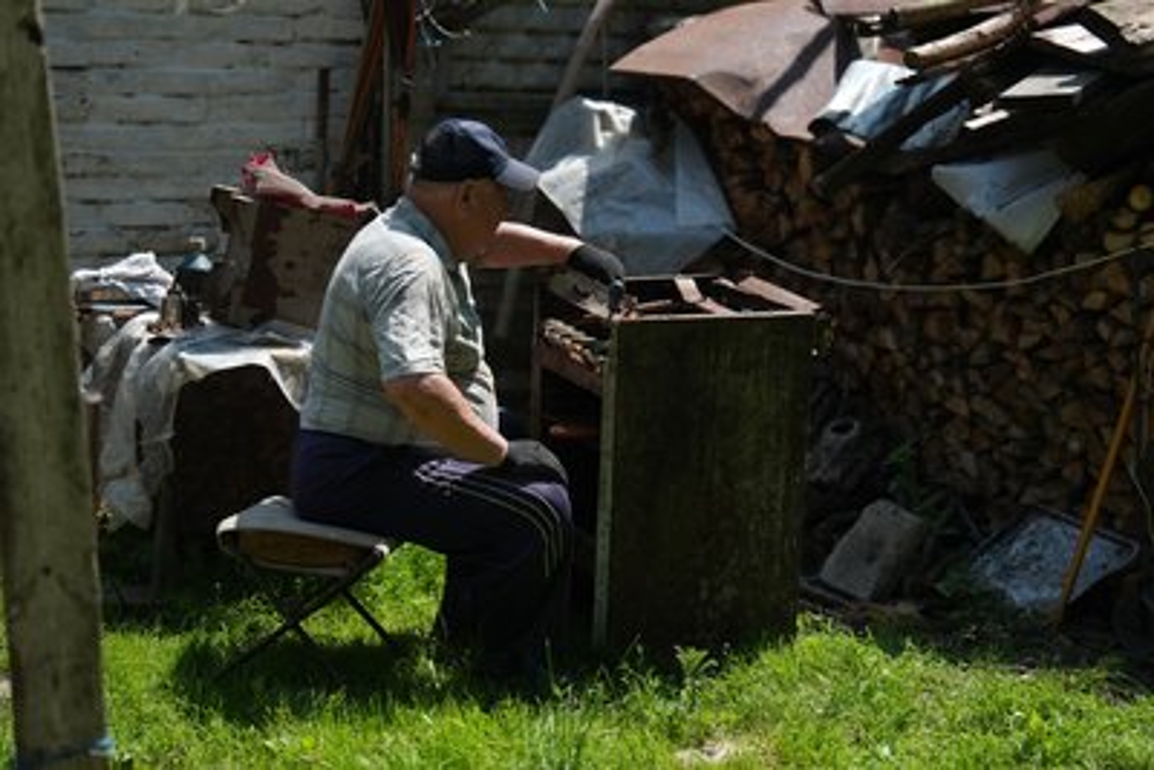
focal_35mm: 70
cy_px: 385
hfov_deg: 28.8
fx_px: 2245
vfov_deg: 19.5
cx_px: 577
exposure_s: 1/1000
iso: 500
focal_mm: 70
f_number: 2.8
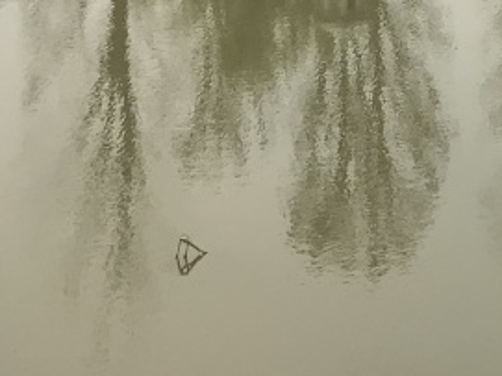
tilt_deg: +0.8
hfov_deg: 15.0
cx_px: 689
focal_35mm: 124
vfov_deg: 10.8
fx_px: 1797
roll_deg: -1.6
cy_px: -406
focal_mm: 3.99
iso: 20
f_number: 1.8
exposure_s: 1/1681
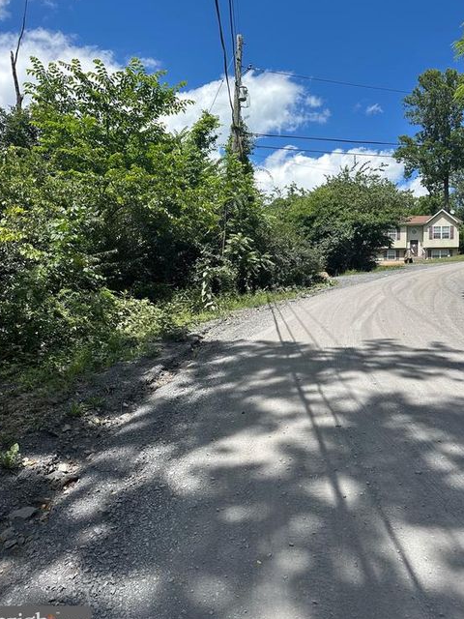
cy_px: 318
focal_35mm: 25
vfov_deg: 69.4
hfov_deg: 54.9
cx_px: 228
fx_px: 447
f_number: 1.78
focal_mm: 6.86
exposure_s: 1/3247
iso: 80
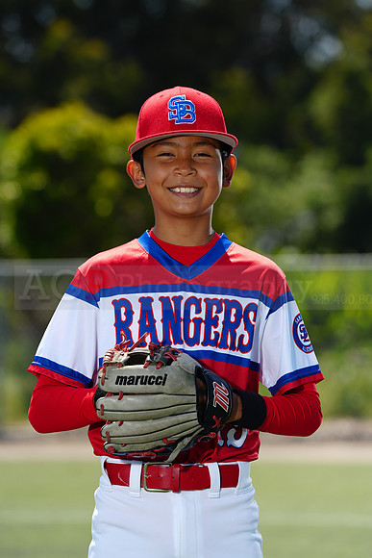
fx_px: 2928
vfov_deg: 10.9
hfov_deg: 7.3
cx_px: 186
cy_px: 279
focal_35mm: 189
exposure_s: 1/250
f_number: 5
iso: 50
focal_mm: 189
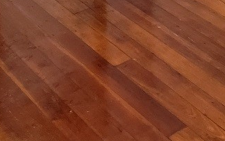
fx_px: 626
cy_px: -222
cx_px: 271
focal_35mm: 102
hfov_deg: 19.2
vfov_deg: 10.6
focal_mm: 4.3
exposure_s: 1/60
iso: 320
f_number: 2.4
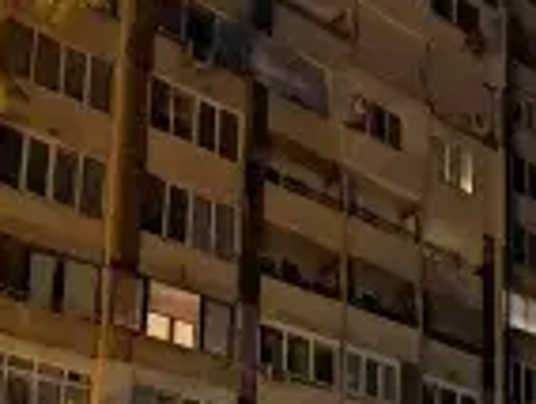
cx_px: 498
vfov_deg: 18.1
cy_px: 529
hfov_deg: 24.7
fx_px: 1179
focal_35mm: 76
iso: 640
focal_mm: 3.95
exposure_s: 4
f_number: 1.8
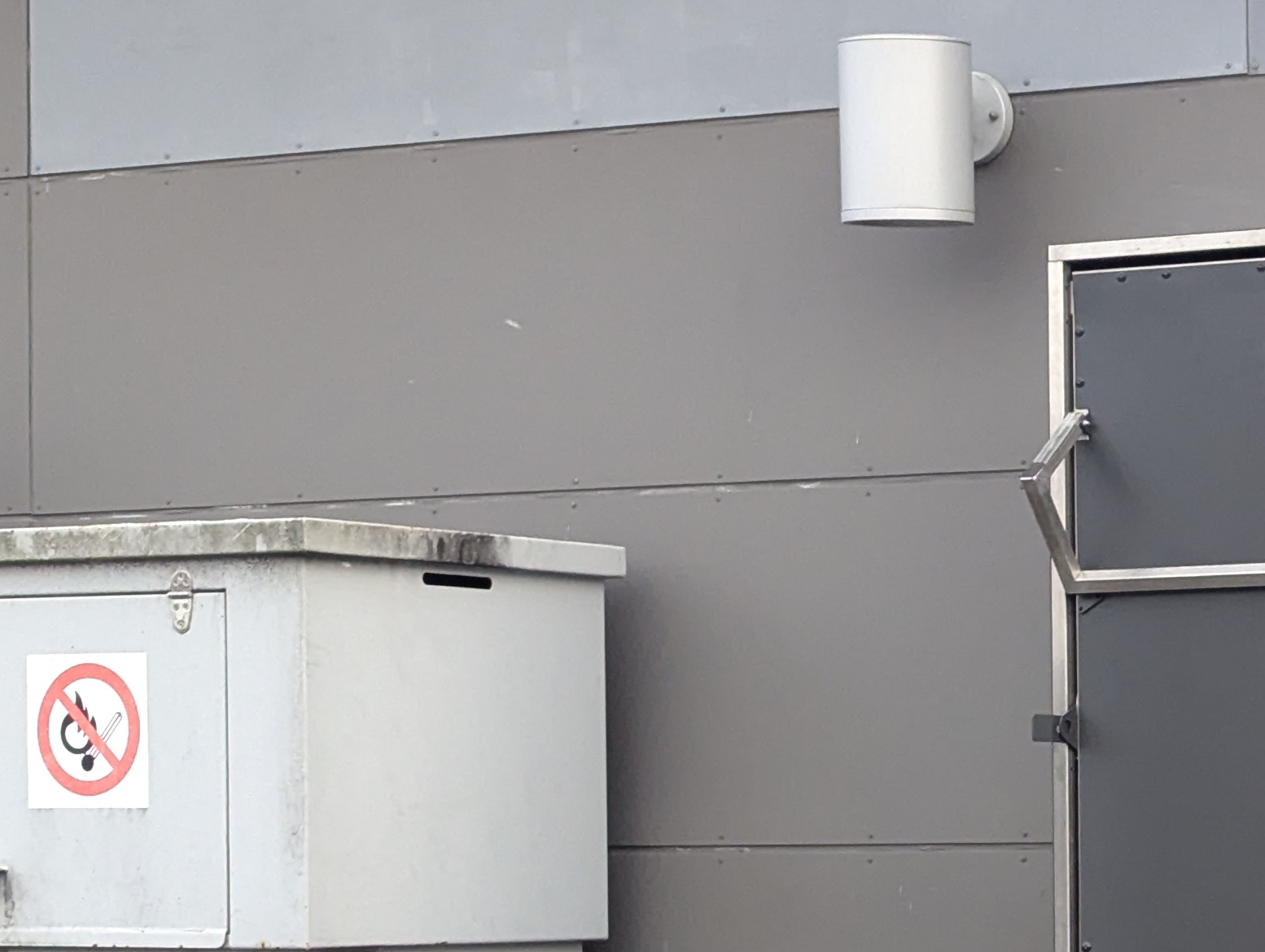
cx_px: 1566
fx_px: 4611
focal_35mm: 126
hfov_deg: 15.0
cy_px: 897
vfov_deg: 11.7
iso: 423
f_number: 1.85
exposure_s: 1/623
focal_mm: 6.81
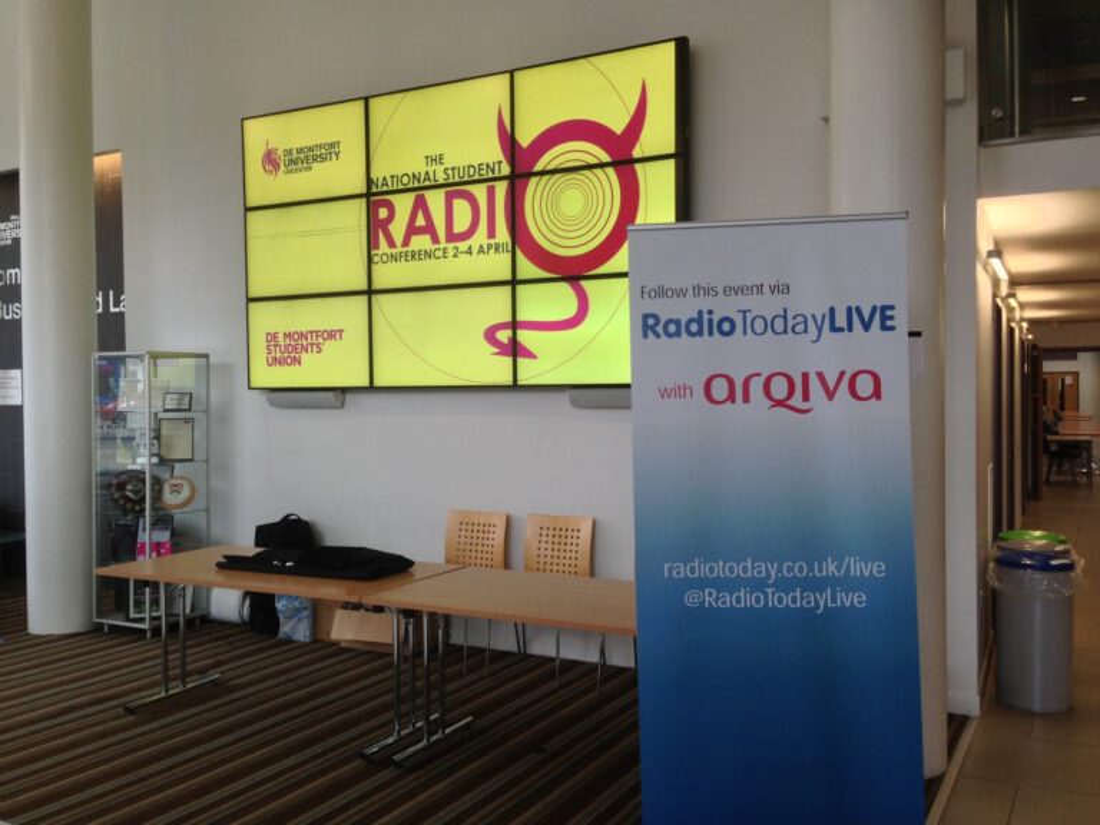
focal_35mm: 33
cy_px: 412
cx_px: 550
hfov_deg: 55.4
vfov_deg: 42.9
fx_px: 1049
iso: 64
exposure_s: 1/60
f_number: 2.4
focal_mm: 4.13
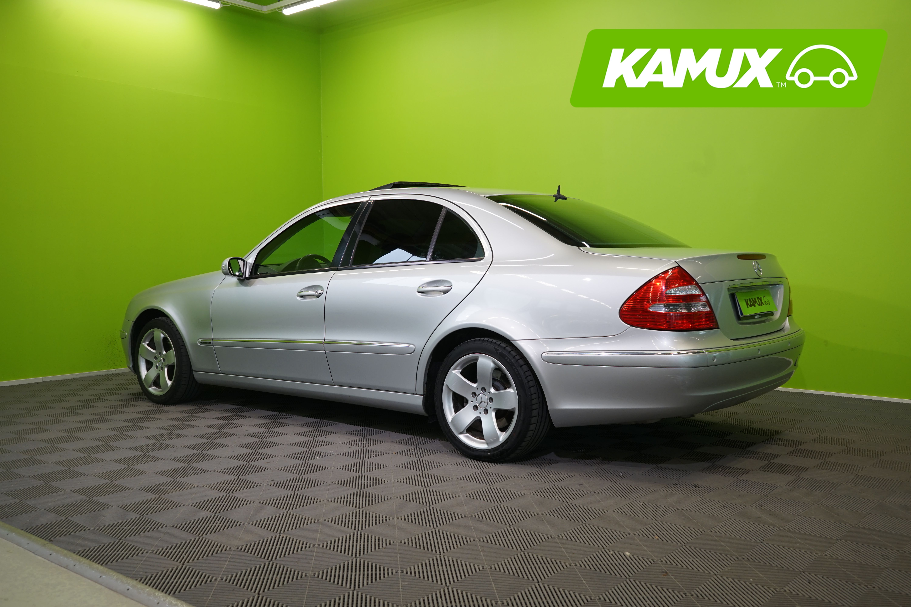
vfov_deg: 40.0
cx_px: 456
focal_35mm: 33
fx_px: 835
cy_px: 304
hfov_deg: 57.2
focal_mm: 33
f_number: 6.3
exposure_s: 1/40
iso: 400
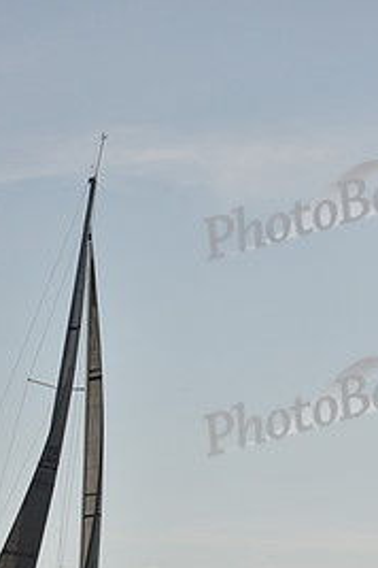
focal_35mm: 174
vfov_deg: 11.7
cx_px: 94
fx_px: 2740
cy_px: 542
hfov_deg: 7.9
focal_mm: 80
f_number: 2.8
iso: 250
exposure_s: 1/5000
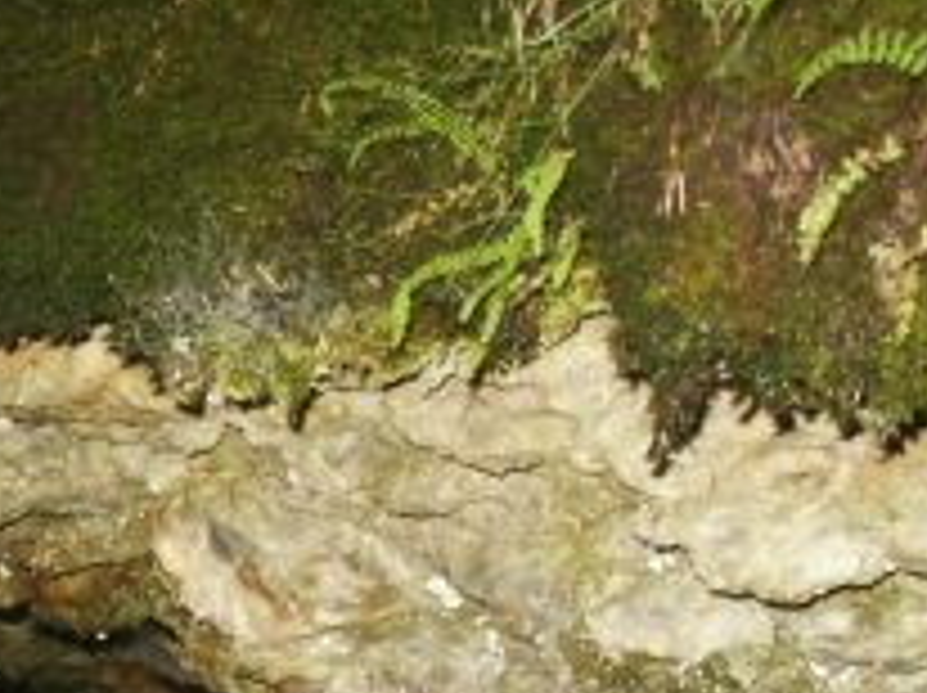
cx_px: -162
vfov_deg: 13.9
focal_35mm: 102
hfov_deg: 18.4
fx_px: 2728
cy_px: 914
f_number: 3
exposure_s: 1/45
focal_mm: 7.19
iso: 200
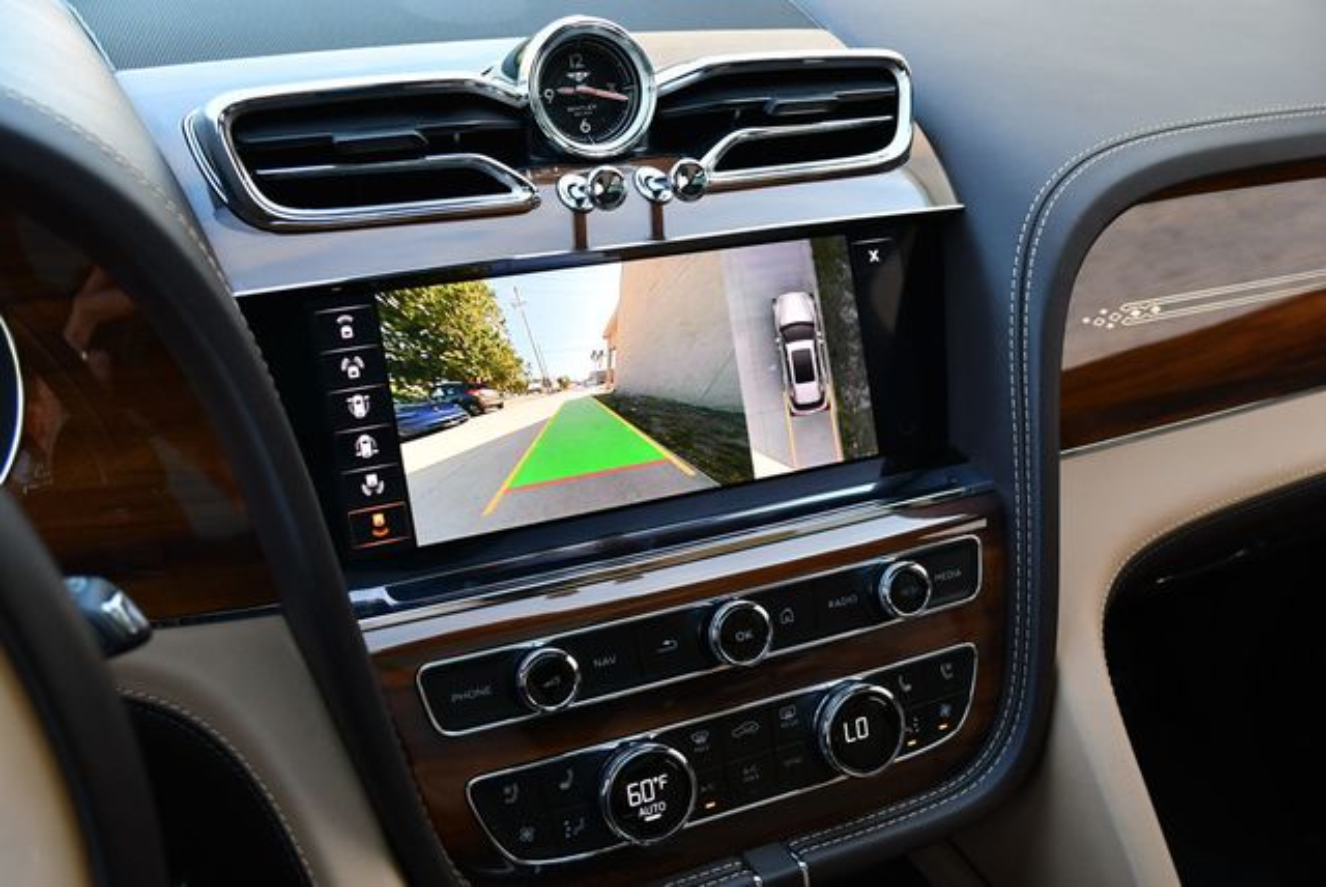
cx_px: 663
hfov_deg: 53.1
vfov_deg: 36.9
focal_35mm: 36
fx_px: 1327
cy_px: 444
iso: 560
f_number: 3.5
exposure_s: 1/250
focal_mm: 18
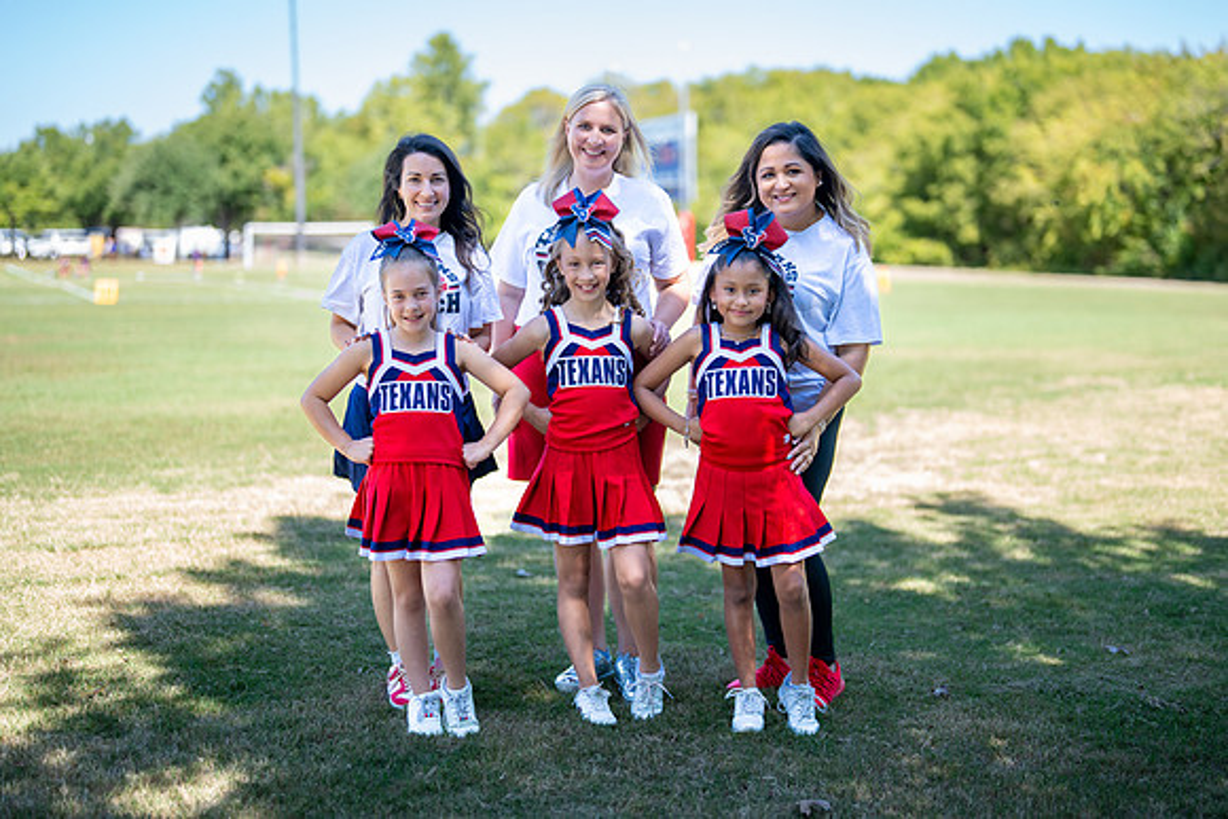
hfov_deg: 37.7
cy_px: 417
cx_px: 638
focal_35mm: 53
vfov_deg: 25.6
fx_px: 1800
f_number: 1.2
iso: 100
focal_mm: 50
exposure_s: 1/1250
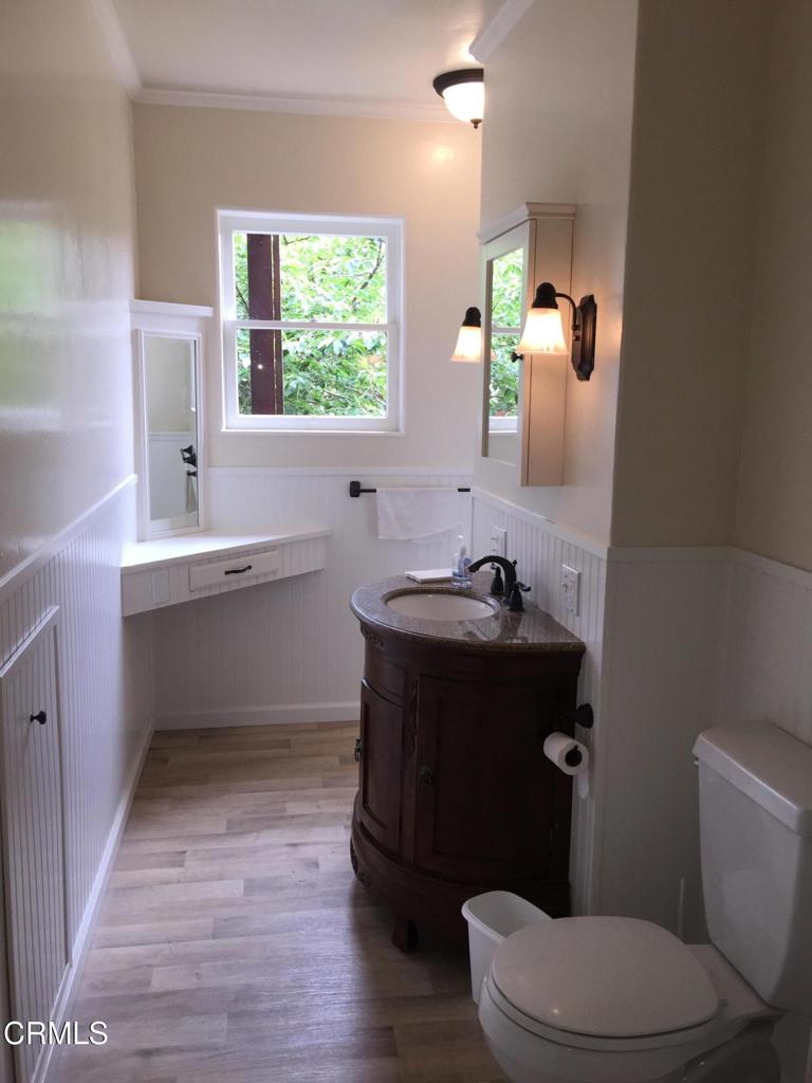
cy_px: 542
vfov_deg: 61.7
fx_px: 907
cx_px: 406
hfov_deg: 48.2
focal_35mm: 29
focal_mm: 4.15
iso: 50
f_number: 2.2
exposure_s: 1/120
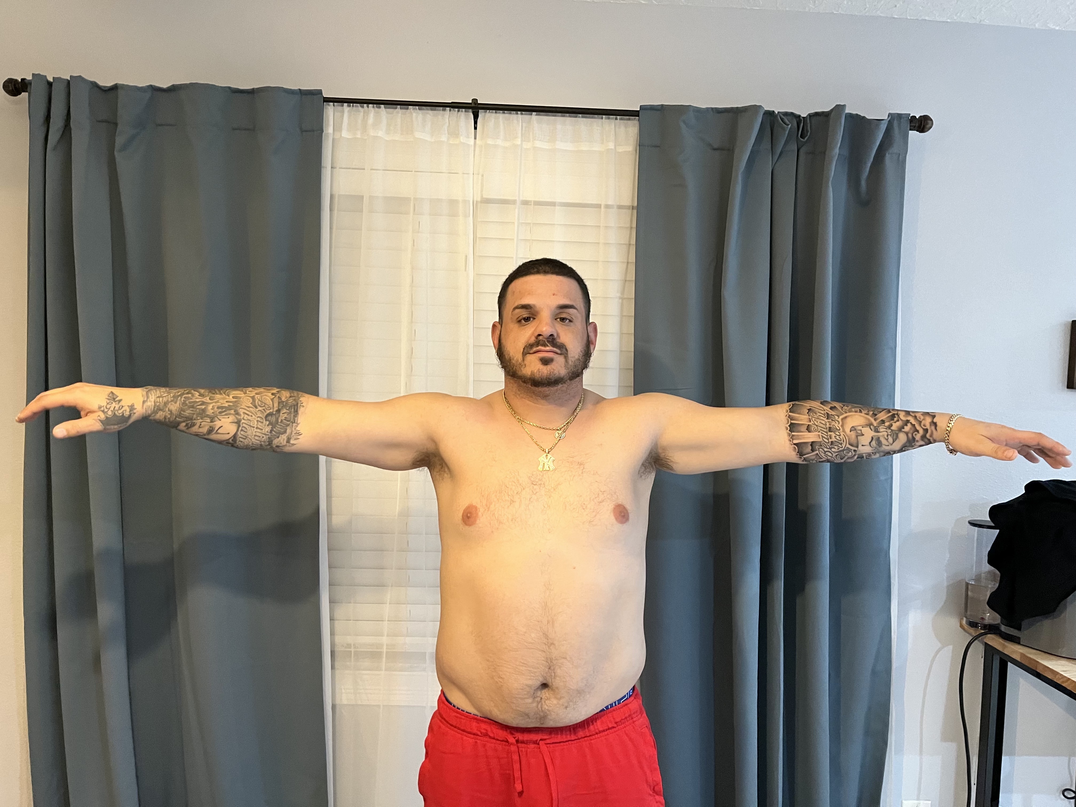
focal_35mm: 26
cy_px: 404
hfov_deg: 67.3
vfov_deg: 53.1
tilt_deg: -3.1
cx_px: 538
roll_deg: -2.4
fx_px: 808
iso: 400
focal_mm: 5.1
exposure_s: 1/40
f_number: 1.6
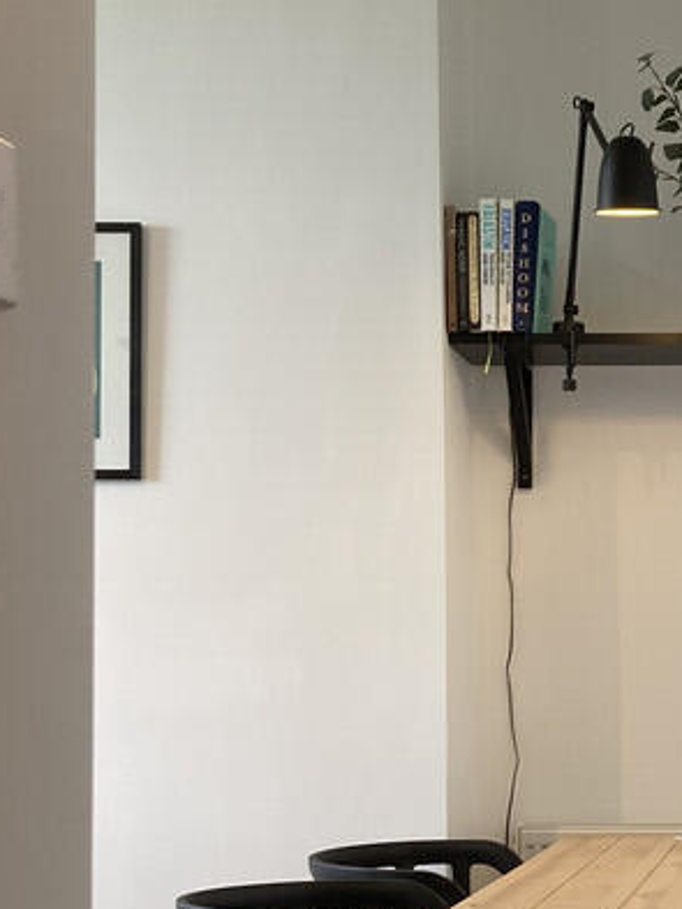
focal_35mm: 73
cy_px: 666
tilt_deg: +1.6
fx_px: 1917
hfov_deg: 19.5
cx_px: 710
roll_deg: -0.2
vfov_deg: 26.4
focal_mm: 3.99
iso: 80
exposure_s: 1/83
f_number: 1.8
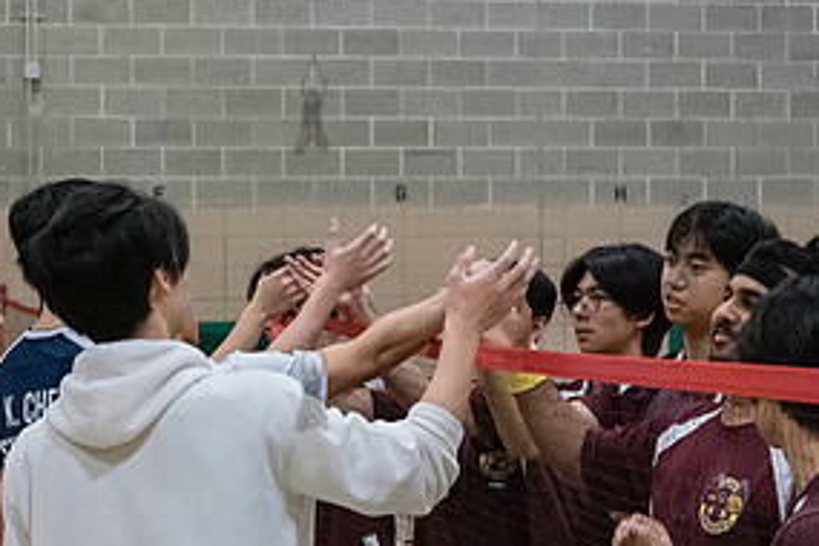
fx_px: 2548
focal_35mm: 112
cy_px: 351
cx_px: 299
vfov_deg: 12.2
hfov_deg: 18.2
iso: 8000
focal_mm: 38
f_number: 3.5
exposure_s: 1/400
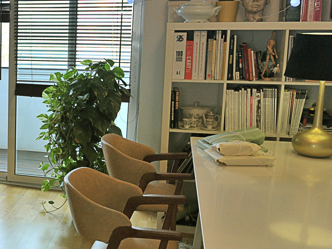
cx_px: -27
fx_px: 527
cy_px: 128
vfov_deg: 26.5
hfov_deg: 31.3
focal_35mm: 55
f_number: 5
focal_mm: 24
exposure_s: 1/320
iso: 1600
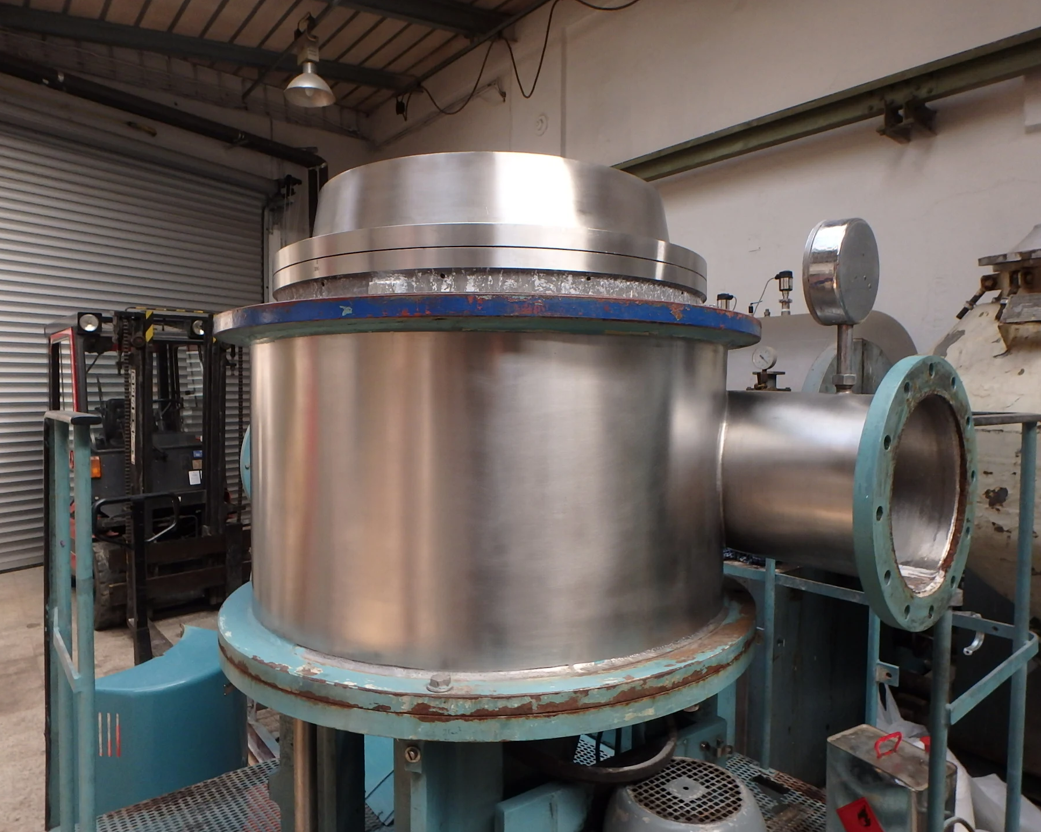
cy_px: 417
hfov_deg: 75.0
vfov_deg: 63.1
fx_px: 678
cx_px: 539
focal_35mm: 22
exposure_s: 1/50
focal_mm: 3.7
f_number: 3.5
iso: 200
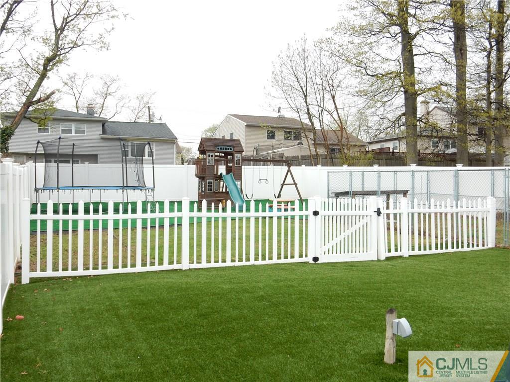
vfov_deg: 39.7
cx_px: 255
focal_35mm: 36
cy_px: 191
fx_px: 530
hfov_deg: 51.4
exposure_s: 1/100
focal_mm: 6.4
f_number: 4
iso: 125
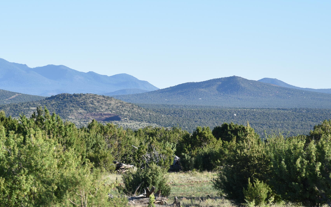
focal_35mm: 188
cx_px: 84
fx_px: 1696
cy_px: 157
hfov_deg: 11.1
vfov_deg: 7.0
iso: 200
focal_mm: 105
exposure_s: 1/250
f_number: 8
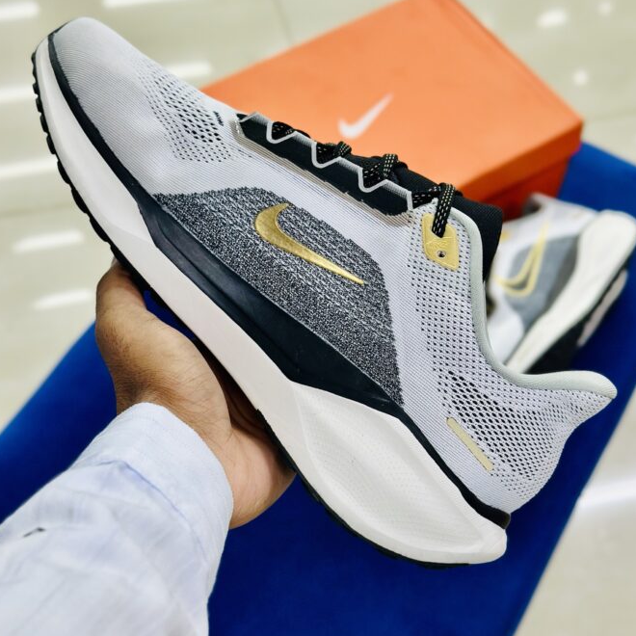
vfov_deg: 28.6
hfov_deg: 28.6
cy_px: 323
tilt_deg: -55.7
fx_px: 1247
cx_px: 331
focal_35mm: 60
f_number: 1.78
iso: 64
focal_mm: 6.86
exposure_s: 1/119
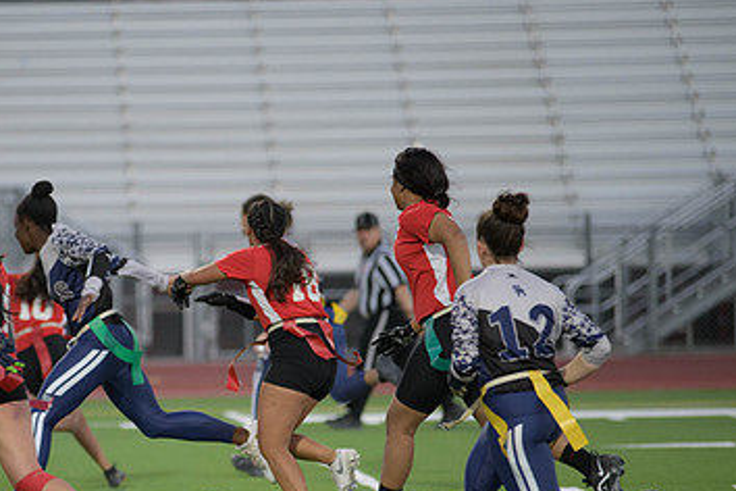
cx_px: 204
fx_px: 6705
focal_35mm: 328
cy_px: 367
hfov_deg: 6.3
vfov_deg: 4.2
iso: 1250
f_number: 2.8
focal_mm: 200
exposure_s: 1/640
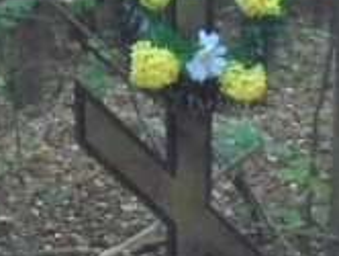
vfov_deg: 14.7
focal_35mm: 100
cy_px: 236
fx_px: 981
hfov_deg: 19.6
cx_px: 137
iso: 1000
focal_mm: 4.6
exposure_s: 1/100
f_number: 3.5
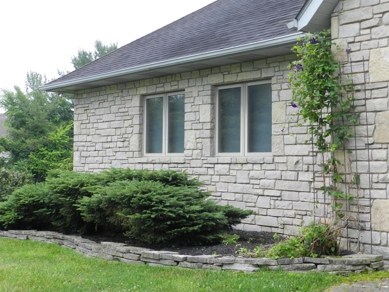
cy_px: 146
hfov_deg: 36.2
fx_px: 596
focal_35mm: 53
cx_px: 194
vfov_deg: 27.5
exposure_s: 1/40
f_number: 4.4
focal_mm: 9.4
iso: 160
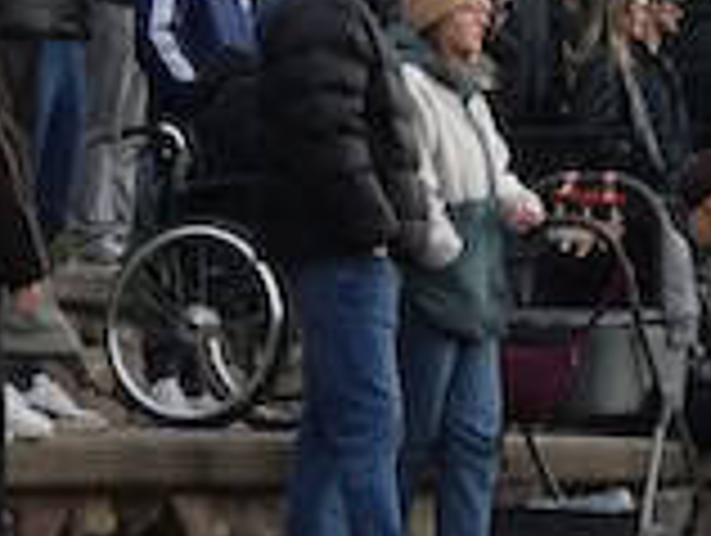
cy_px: -239
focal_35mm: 250
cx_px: 590
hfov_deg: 7.9
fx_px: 5143
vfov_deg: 5.9
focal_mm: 6
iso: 125
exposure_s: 1/250
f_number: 3.4
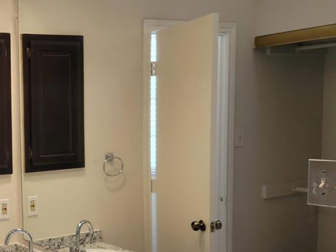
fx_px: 563
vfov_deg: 25.0
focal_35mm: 58
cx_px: -7
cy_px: 180
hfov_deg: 30.6
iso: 160
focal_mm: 5.9
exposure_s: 1/60
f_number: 2
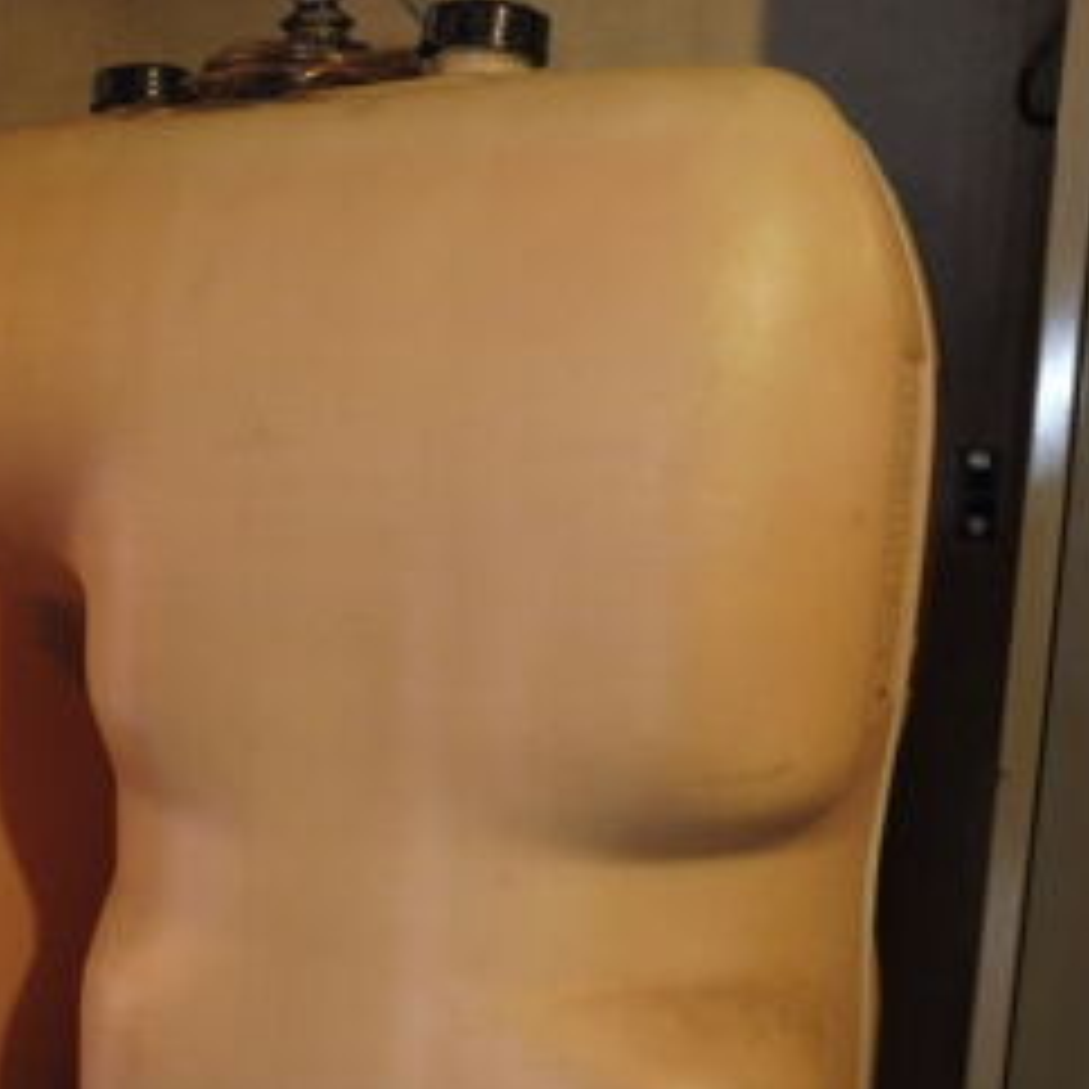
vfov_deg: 39.7
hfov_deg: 38.0
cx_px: 162
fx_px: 1495
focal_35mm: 42
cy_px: 698
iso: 250
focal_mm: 4.3
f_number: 3.3
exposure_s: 1/4
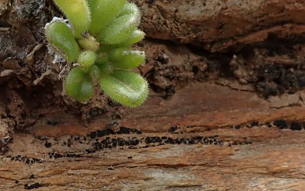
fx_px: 806
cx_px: -9
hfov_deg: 20.6
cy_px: 104
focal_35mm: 97
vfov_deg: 13.5
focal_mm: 5.5
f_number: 3.2
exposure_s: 1/320
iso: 100
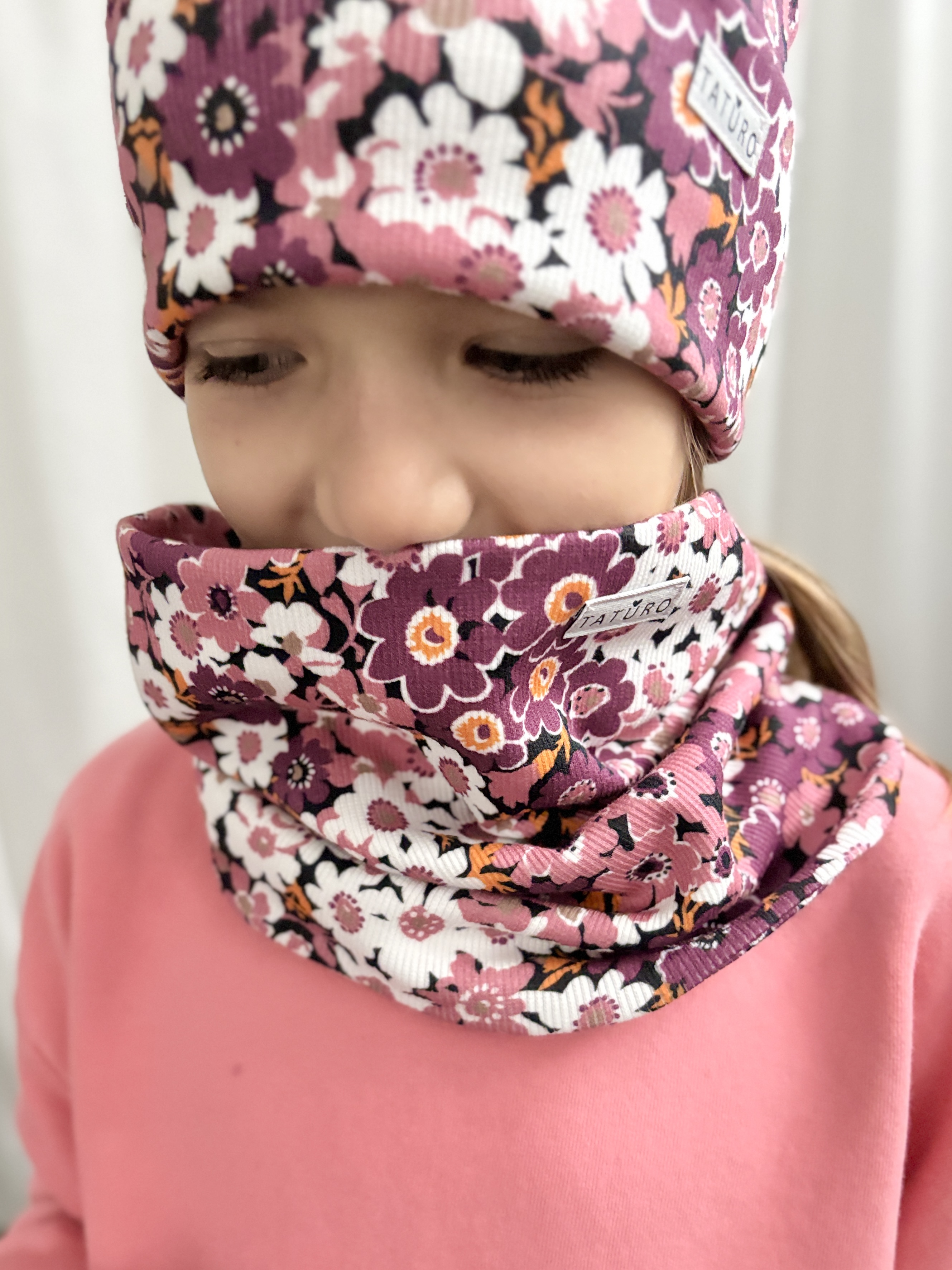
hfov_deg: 53.1
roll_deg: +1.7
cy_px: 635
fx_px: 953
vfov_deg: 67.3
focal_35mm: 26
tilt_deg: -15.0
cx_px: 476
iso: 1000
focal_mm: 5.96
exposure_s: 1/30
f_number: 1.6
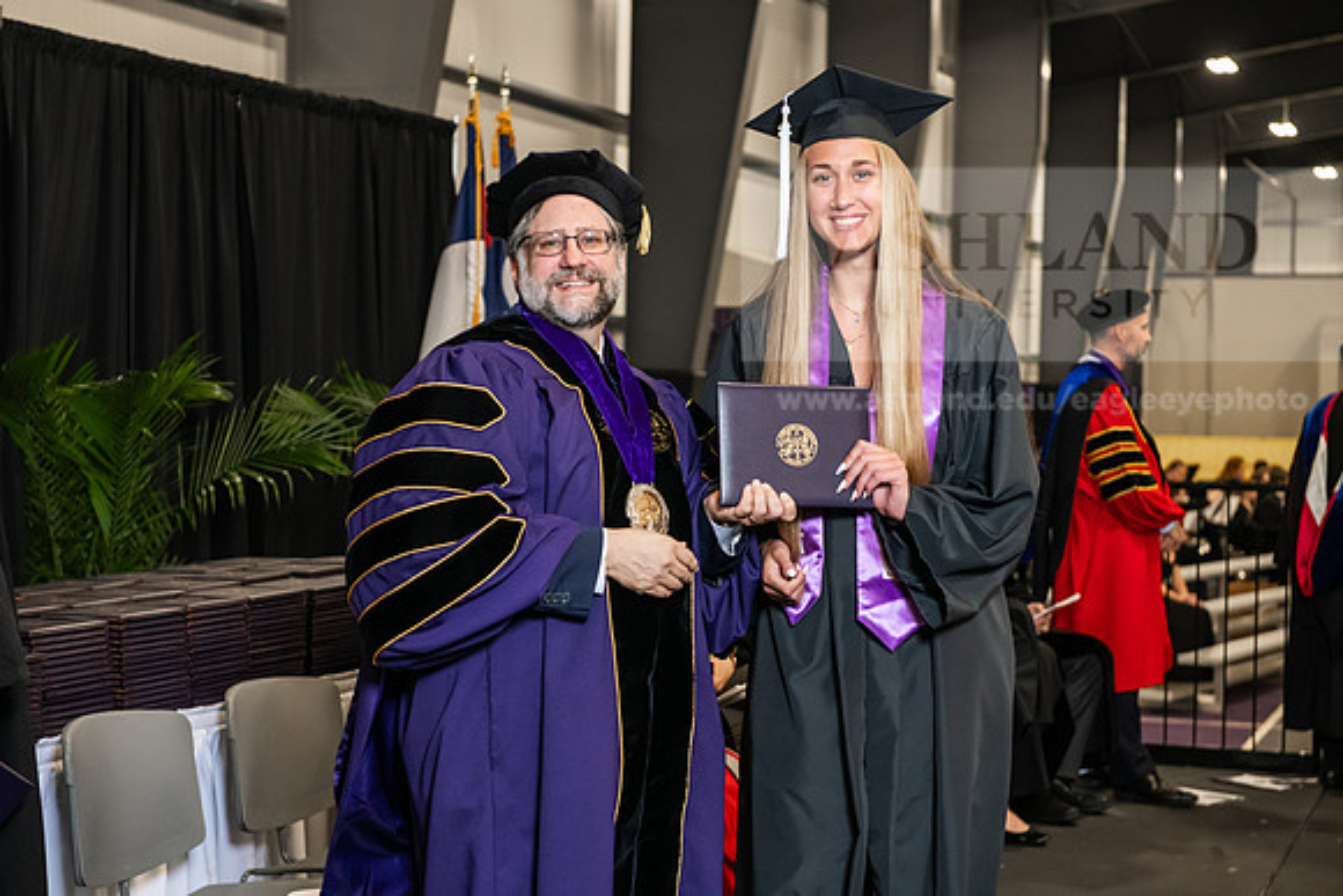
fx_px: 2612
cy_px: 448
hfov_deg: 28.8
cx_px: 672
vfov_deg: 19.5
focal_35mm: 70
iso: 2500
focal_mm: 70
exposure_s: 1/200
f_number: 5
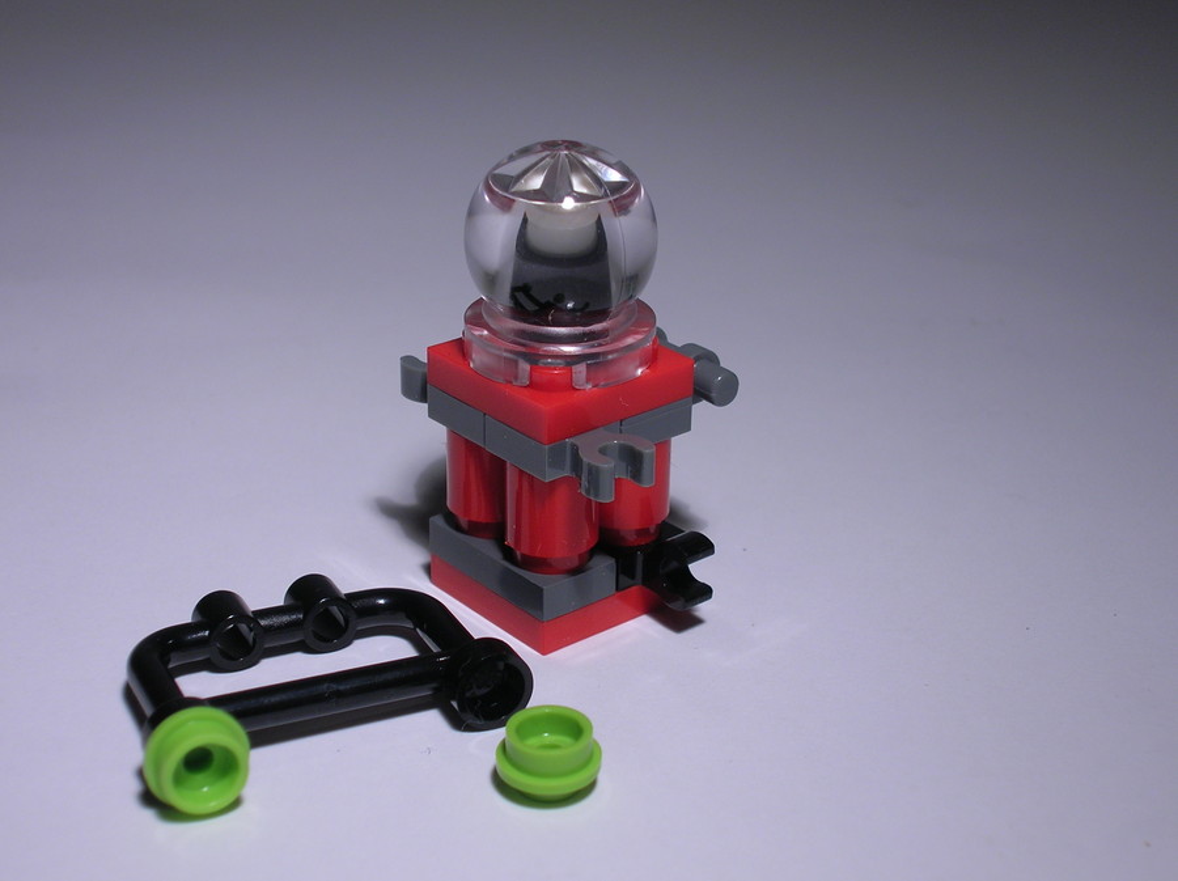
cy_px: 440
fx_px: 2142
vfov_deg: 23.2
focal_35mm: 63
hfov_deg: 30.8
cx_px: 589
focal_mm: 10.4
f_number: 3.6
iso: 50
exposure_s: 1/48.2
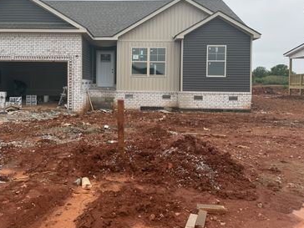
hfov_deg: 54.6
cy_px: 84
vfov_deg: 42.6
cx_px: 111
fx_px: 290
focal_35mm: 33
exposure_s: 1/878
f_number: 1.78
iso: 80
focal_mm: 6.76
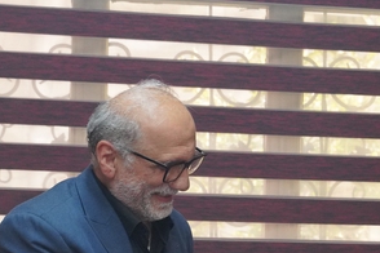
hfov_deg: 15.8
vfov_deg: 11.0
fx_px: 1302
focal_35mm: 123
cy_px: 246
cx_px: 481
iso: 2500
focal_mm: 35.4
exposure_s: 1/160
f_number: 4
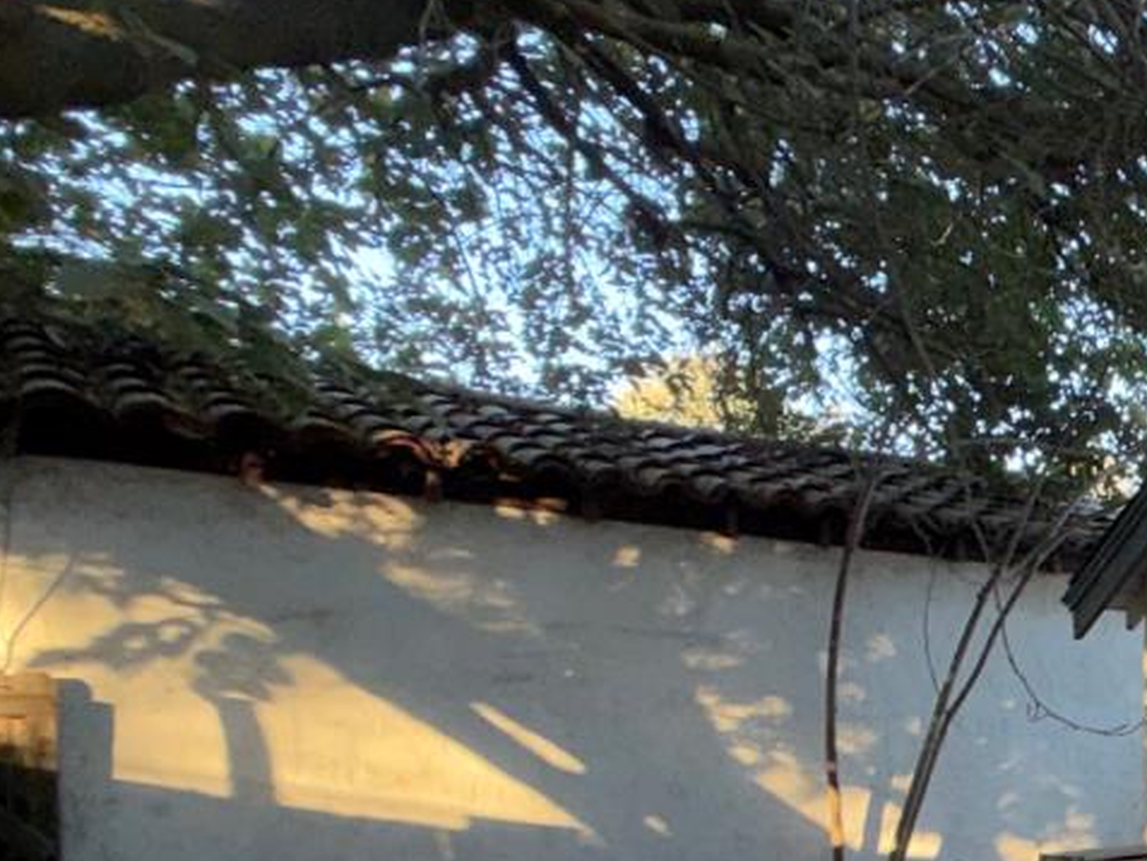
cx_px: 1445
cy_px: 819
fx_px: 1458
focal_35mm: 44
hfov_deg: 33.2
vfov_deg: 31.0
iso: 64
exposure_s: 1/121
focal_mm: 2.22
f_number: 2.2
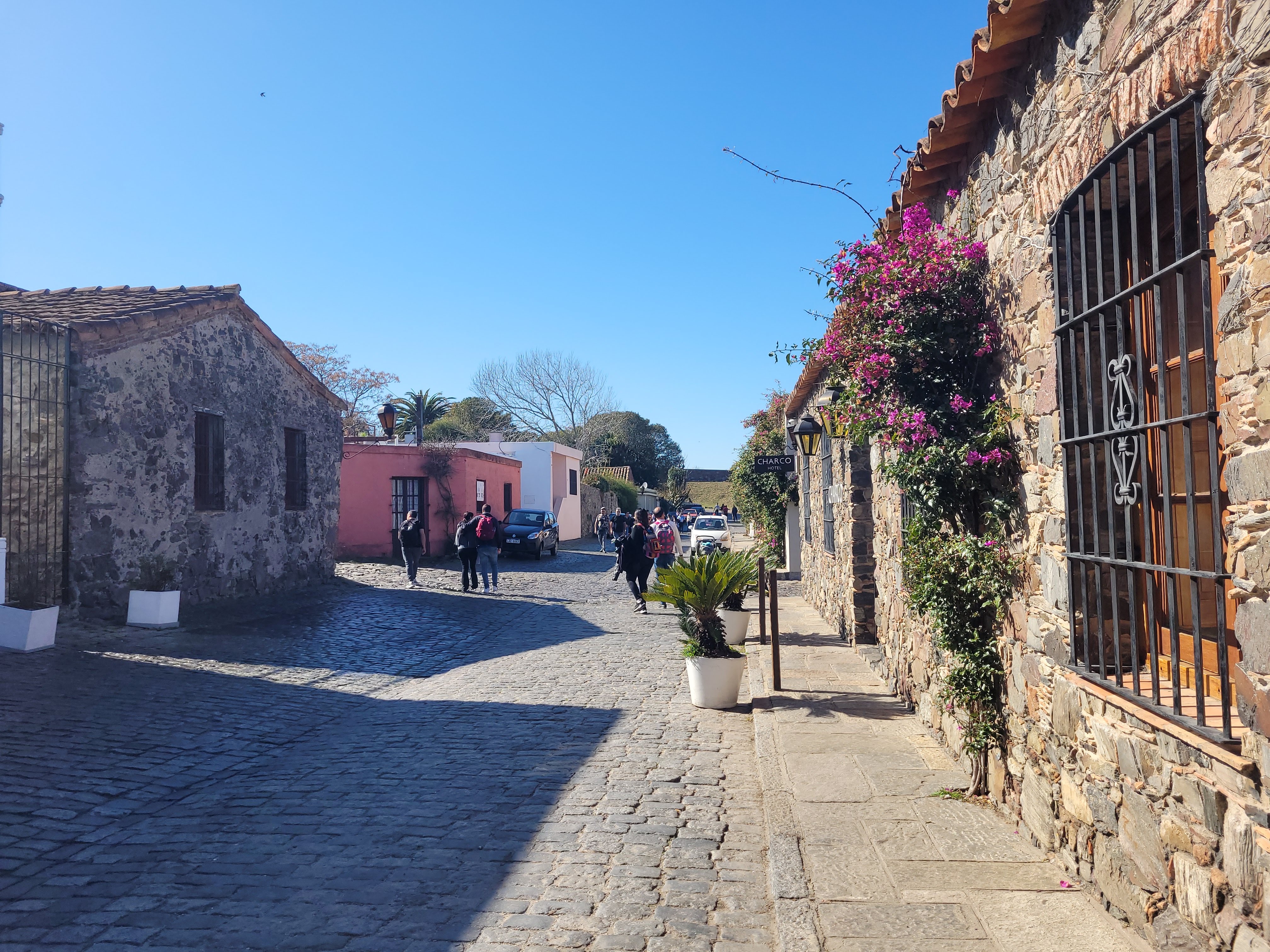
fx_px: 954
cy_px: 476
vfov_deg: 53.1
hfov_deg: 67.3
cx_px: 635
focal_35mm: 26
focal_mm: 5.4
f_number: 1.8
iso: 40
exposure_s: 1/1659
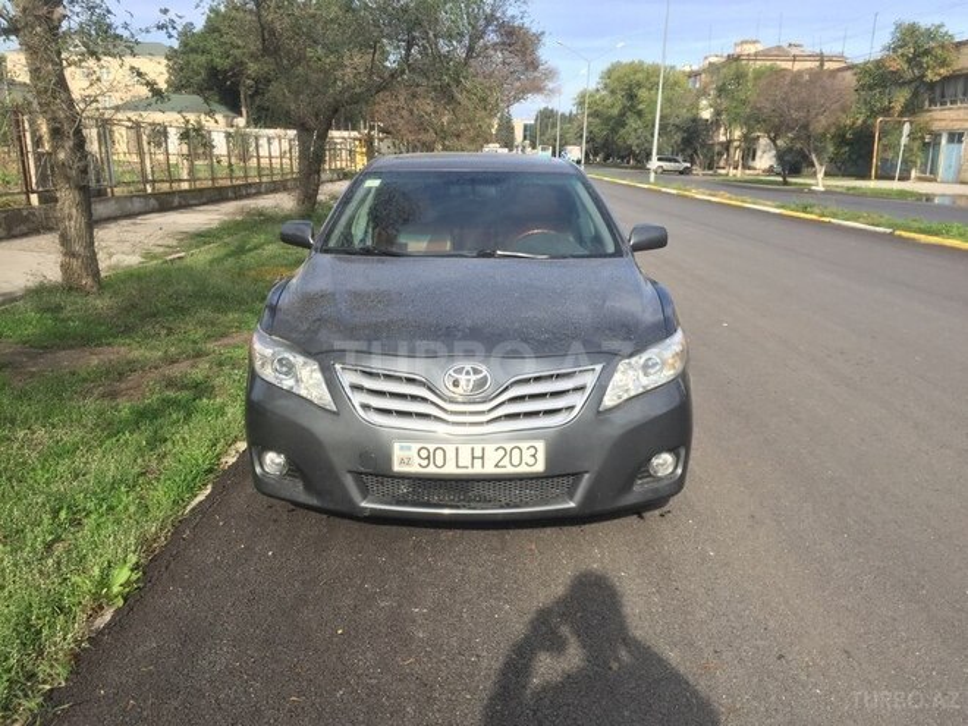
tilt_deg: -14.8
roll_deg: -1.8
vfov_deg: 48.2
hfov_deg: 61.7
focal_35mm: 29
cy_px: 363
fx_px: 811
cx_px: 484
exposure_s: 1/1099
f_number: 2.2
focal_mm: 4.15
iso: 32
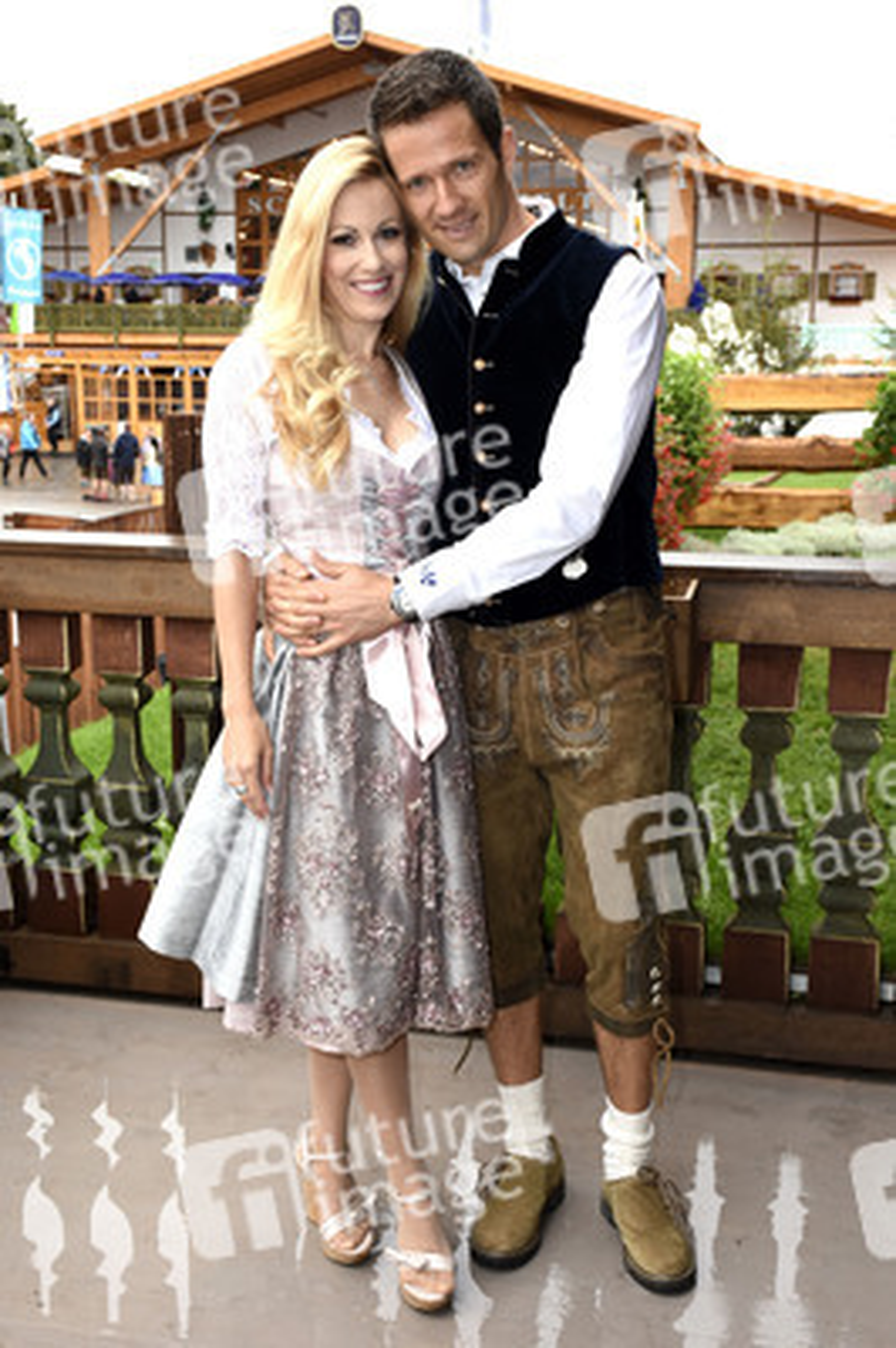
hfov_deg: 33.0
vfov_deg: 48.0
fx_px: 1515
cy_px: 674
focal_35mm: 40
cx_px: 448
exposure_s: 1/125
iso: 320
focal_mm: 27
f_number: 5.6
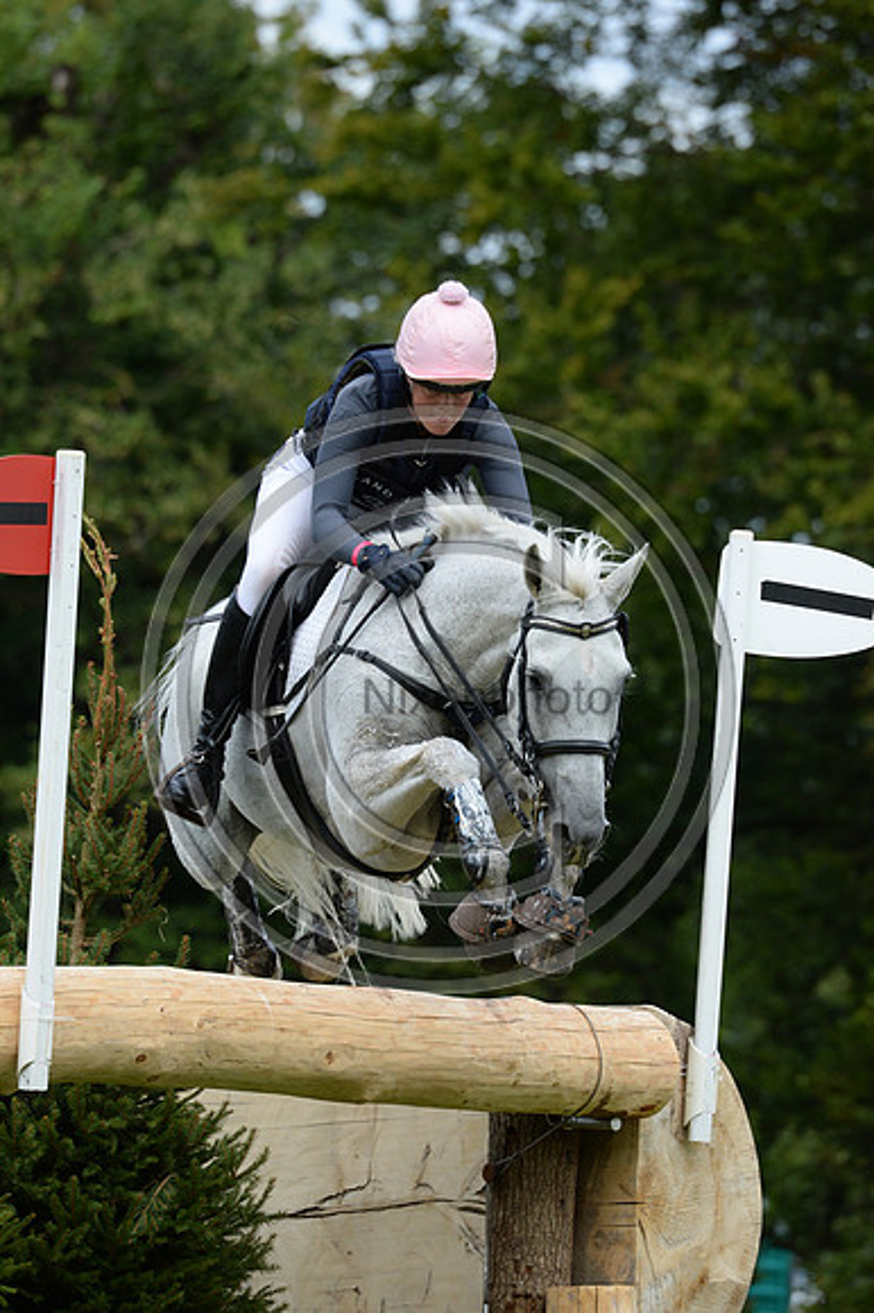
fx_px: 14583
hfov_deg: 3.4
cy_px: 656
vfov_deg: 5.2
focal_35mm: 400
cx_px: 437
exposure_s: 1/1000
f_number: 8
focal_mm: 400
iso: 1000
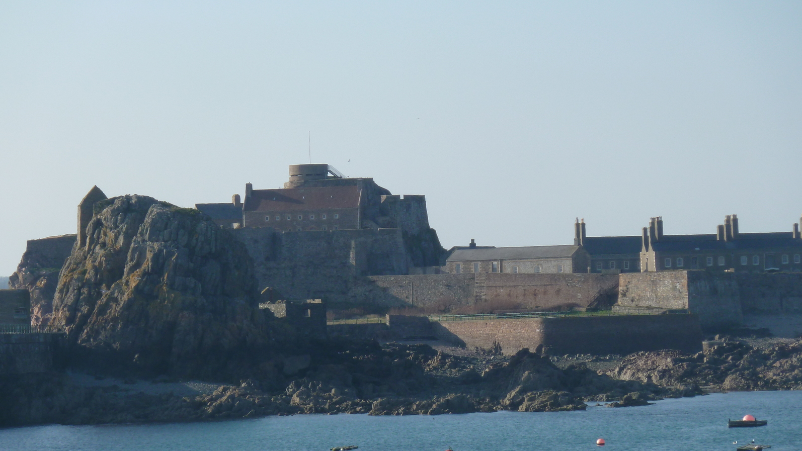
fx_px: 4232
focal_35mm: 199
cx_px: 400
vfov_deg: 6.1
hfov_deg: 10.8
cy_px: 262
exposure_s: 1/500
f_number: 4.5
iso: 100
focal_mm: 29.9
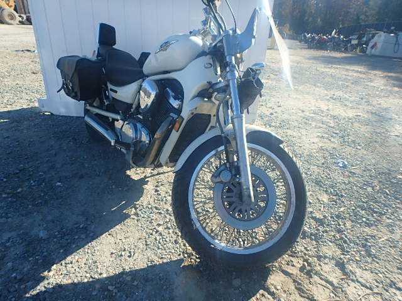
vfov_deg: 63.4
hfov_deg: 79.0
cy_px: 150
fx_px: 244
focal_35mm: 21
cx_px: 201
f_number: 3.5
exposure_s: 1/500
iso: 125
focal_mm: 3.7
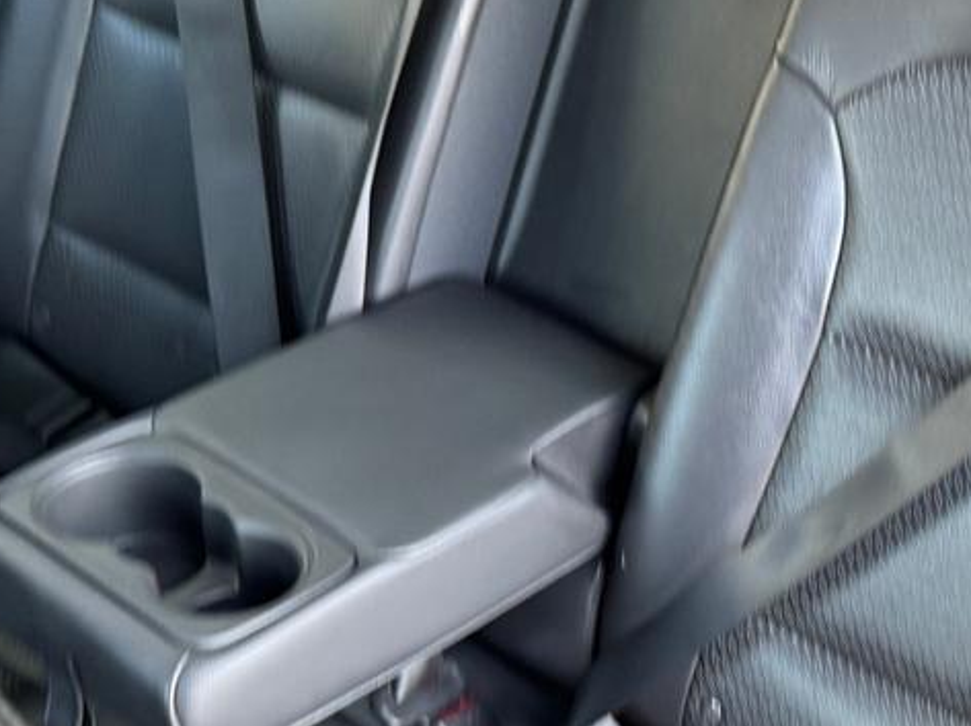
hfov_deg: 29.1
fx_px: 1822
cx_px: 788
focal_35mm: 65
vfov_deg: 22.4
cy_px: 513
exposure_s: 1/91
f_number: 1.78
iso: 200
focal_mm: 6.76
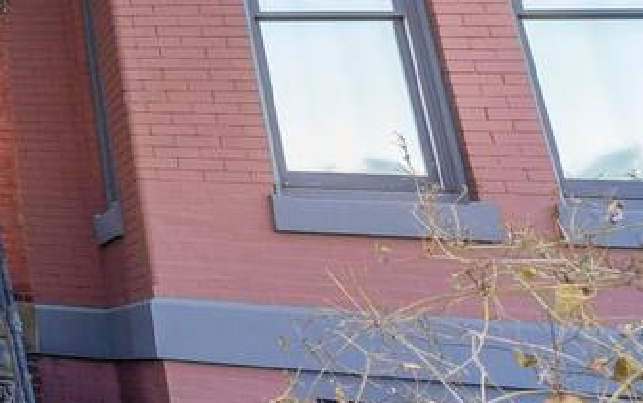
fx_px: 1228
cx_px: -647
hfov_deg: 18.6
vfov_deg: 17.1
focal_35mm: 70
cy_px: -171
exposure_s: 1/50
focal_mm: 16
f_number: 8
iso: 500
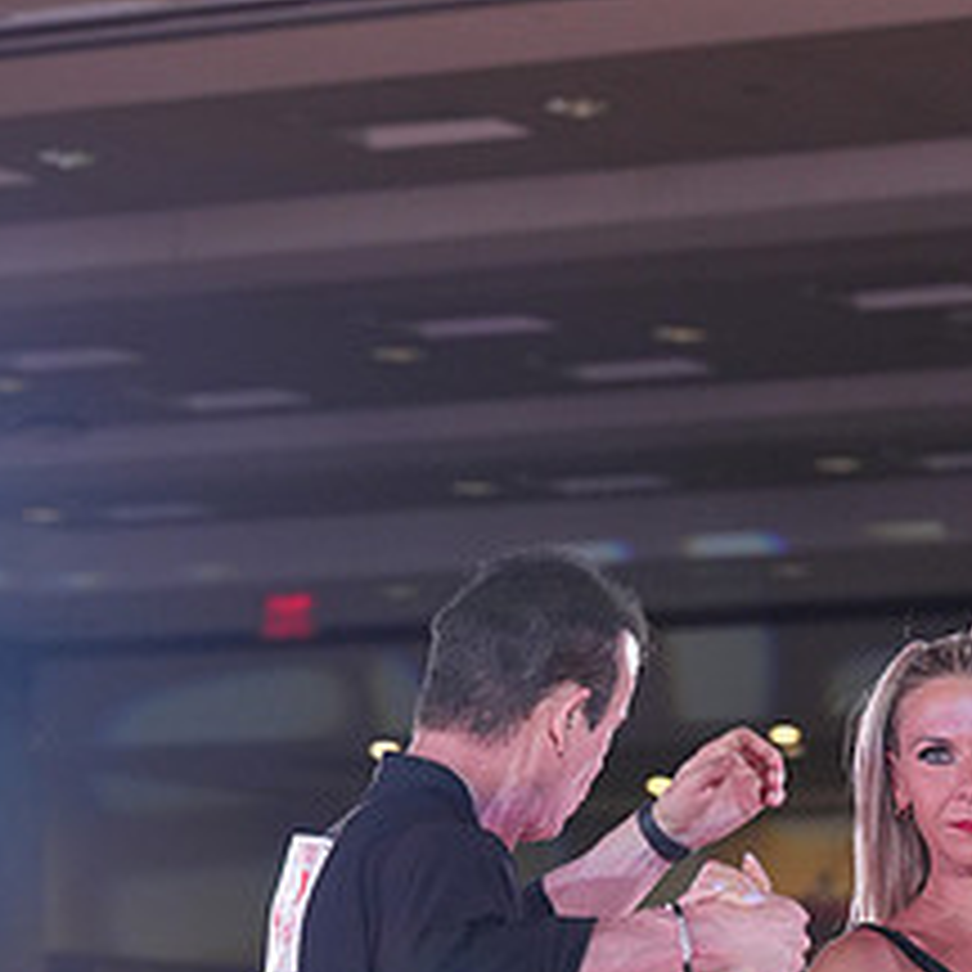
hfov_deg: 9.7
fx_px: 5718
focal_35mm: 180
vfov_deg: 9.5
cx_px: 713
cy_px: 1300
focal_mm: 79
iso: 1600
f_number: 4
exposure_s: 1/400
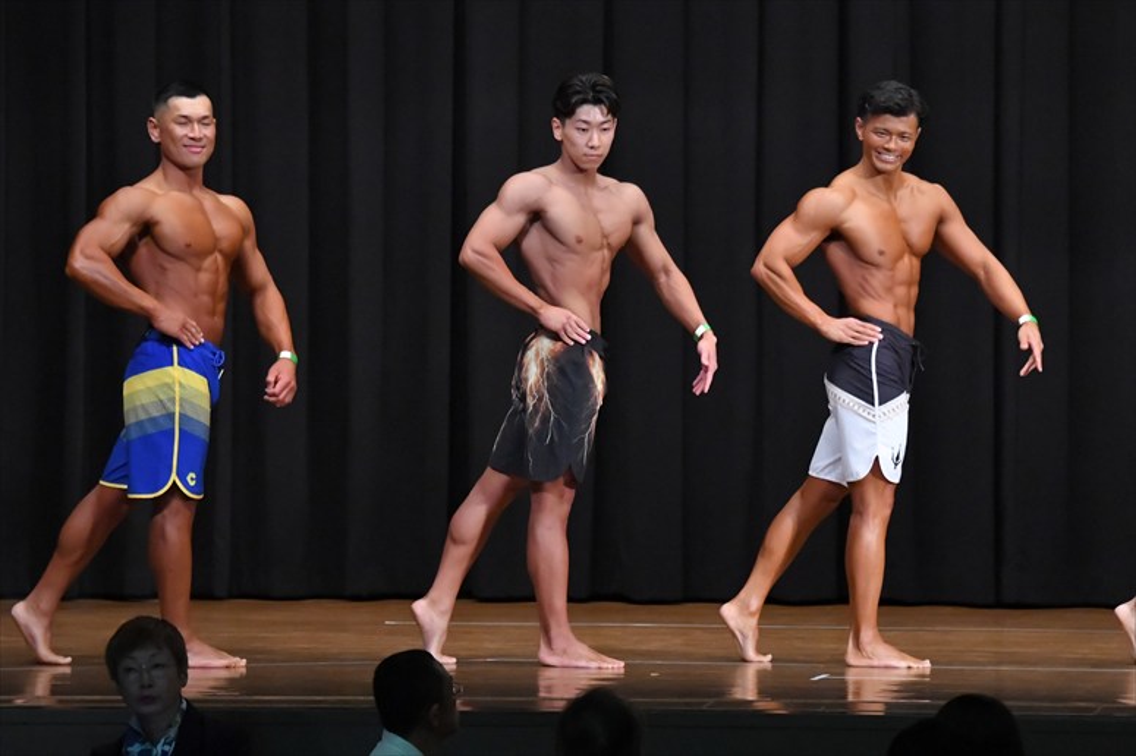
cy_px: 378
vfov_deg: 6.8
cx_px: 568
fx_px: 6371
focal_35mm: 202
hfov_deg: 10.2
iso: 8000
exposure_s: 1/400
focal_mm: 135
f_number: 5.6
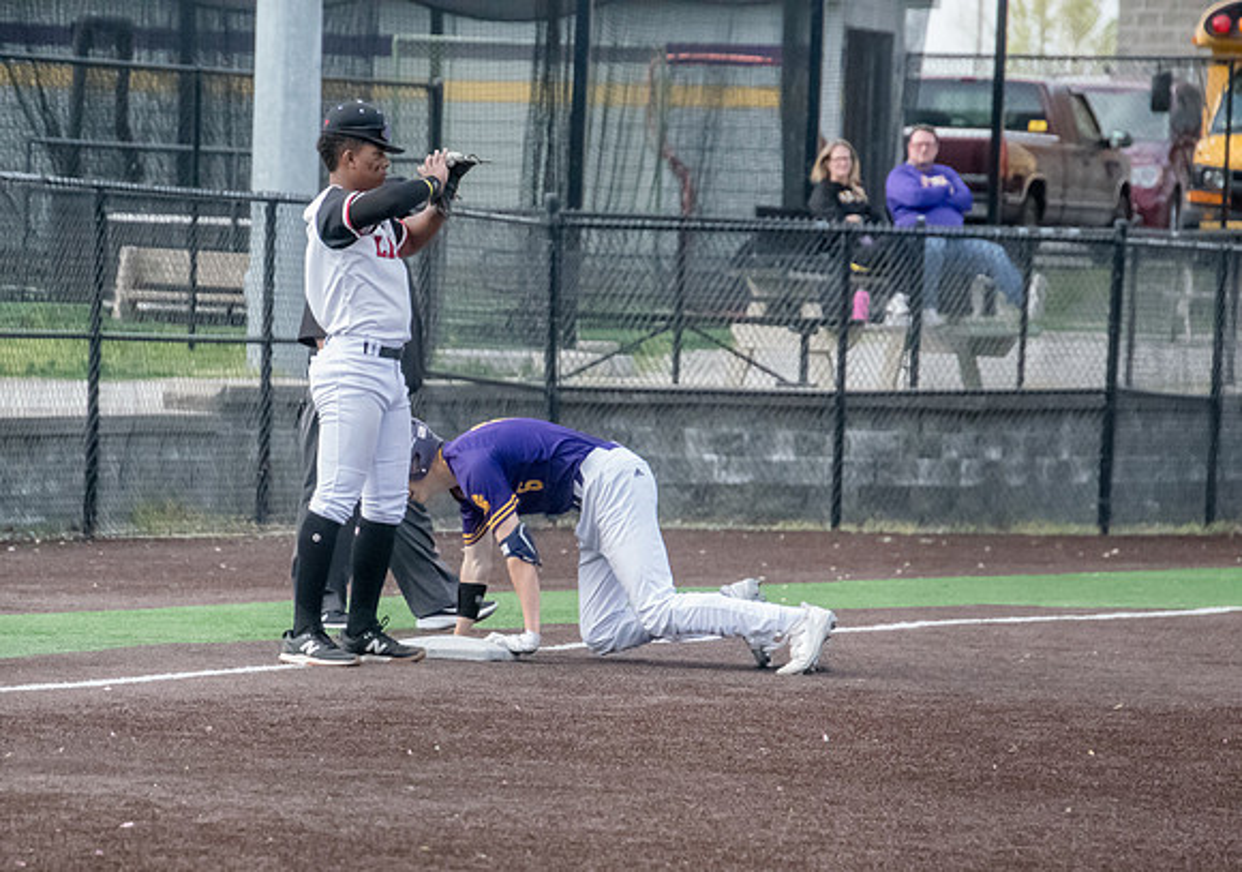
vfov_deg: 4.1
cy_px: 524
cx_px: 455
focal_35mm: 346
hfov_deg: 5.9
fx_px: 12118
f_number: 5.6
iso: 5000
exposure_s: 1/4000
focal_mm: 185
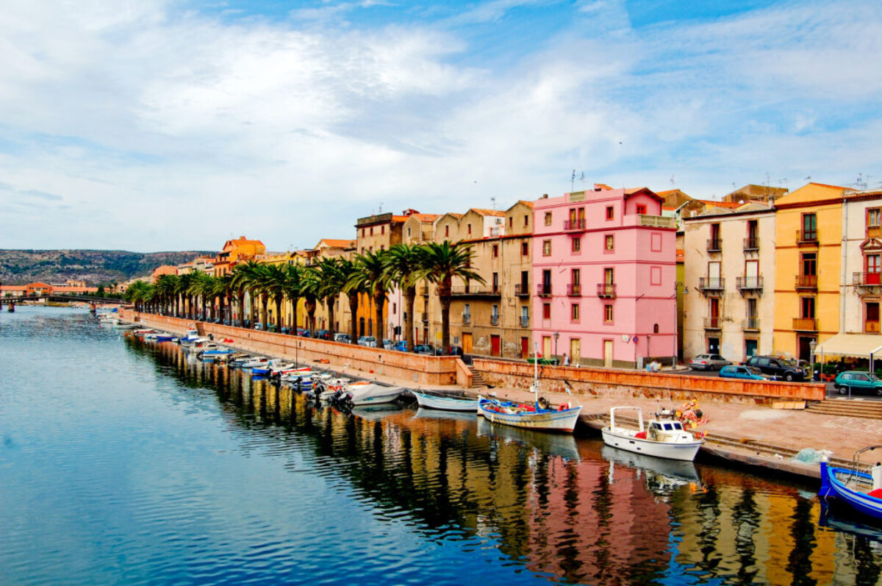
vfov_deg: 39.9
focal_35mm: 33
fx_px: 808
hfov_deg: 57.3
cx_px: 441
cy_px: 293
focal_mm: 22
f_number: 9
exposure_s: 1/320
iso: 200
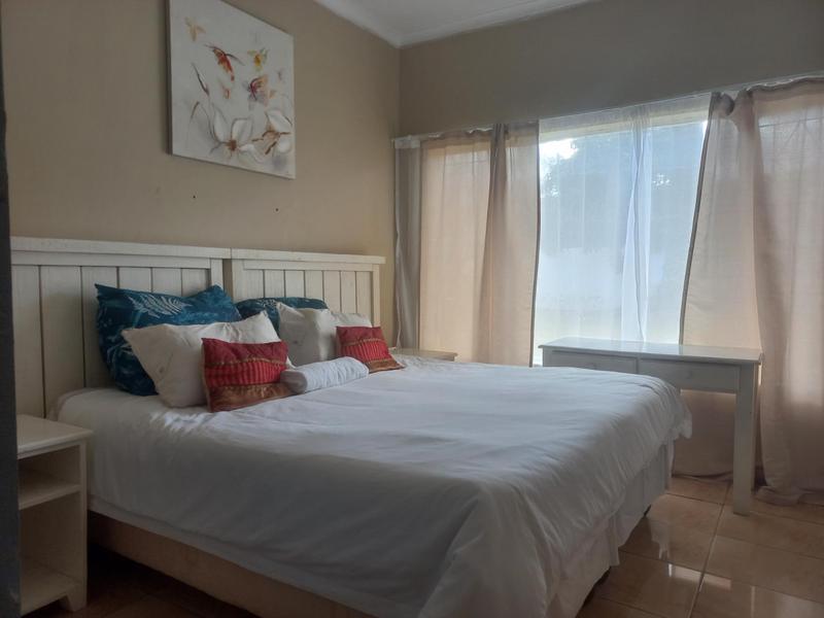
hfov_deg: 69.4
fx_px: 595
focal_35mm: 25
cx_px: 412
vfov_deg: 54.9
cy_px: 309
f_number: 1.8
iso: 40
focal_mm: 4.6
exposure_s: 1/50
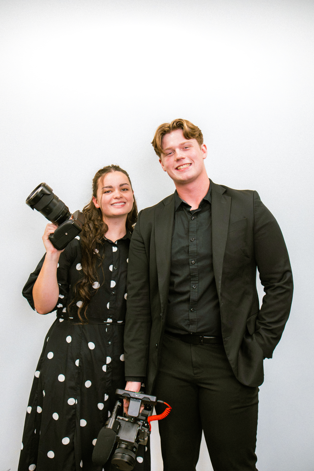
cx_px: 157
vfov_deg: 55.8
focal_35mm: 34
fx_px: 445
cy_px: 236
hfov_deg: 38.9
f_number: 2.8
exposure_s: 1/400
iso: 3200
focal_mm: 23
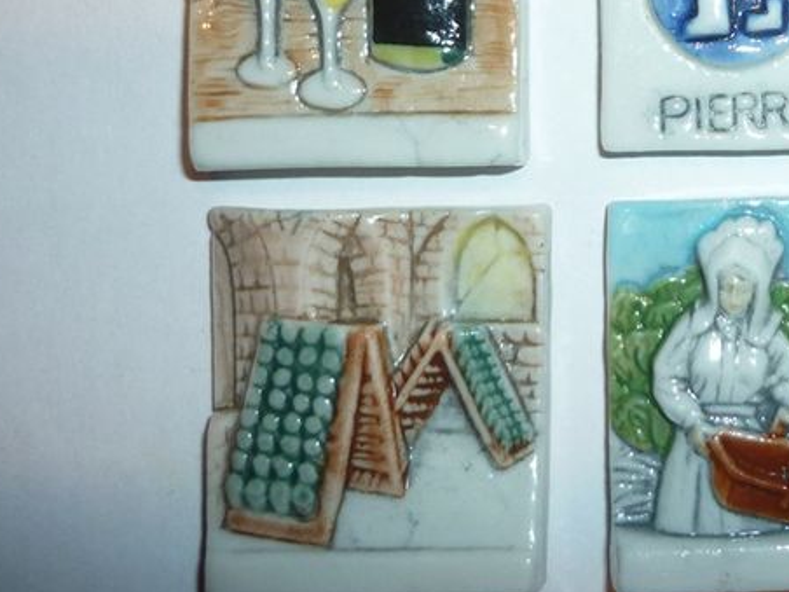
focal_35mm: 73
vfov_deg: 19.6
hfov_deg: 25.8
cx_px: 707
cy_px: -2
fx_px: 1664
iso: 100
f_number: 2.8
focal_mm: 5.5
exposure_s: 1/30
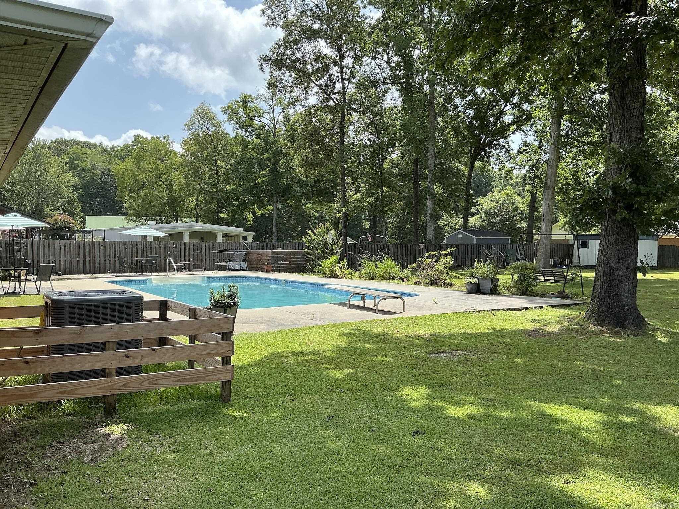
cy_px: 254
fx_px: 549
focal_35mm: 28
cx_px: 340
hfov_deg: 63.4
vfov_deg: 49.7
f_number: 1.8
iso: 25
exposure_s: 1/842
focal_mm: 3
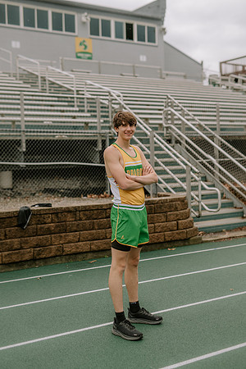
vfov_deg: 39.6
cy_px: 184
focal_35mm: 50
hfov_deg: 27.0
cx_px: 123
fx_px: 512
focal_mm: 50
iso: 100
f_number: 2
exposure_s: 1/1250
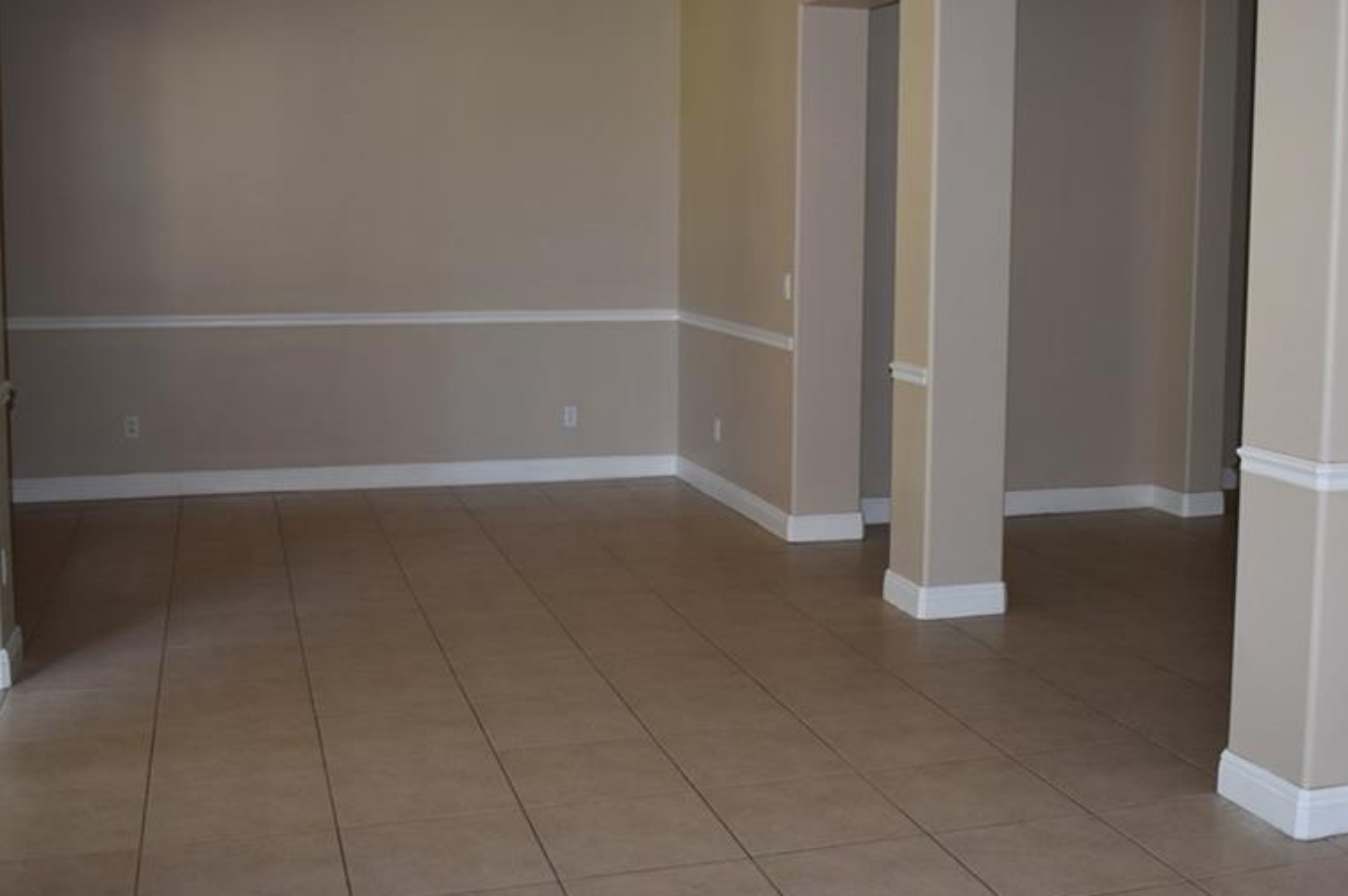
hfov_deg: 45.6
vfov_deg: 31.3
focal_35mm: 43
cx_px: 797
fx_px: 1597
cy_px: 358
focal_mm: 21
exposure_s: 1/125
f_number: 3.8
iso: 800
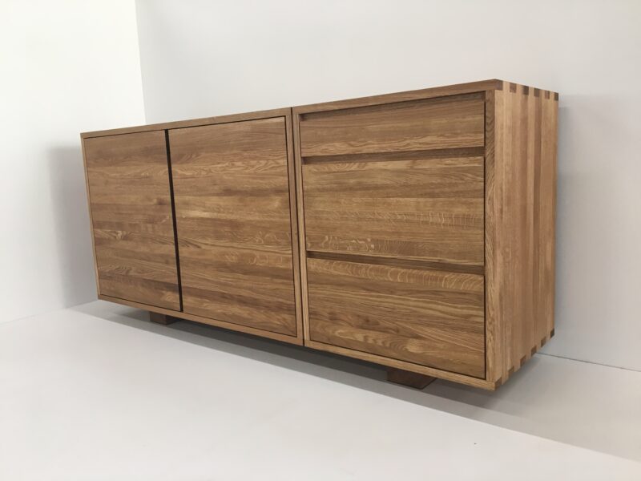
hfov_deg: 61.7
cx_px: 320
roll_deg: +2.6
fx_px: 537
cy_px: 240
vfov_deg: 48.2
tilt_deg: -8.5
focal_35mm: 29
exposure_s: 1/33
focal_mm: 4.15
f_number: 2.2
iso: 40
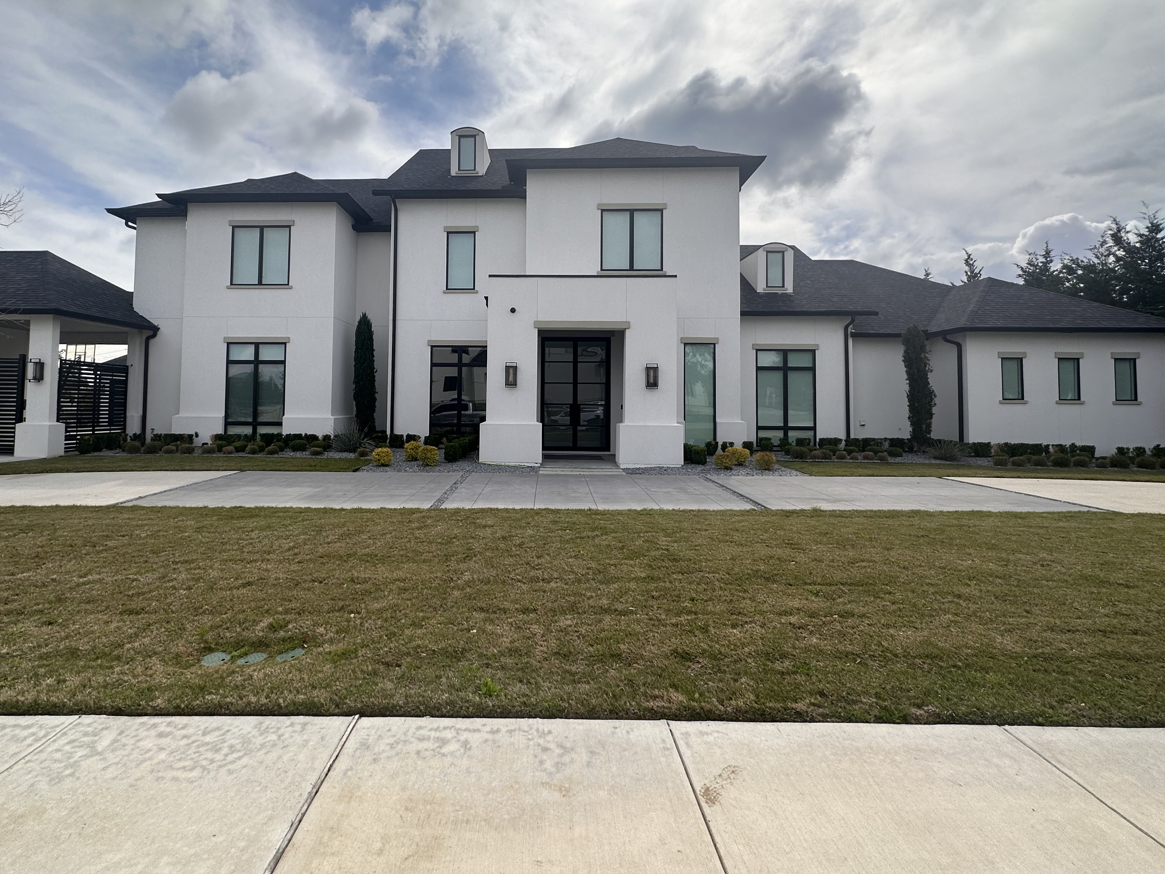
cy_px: 378
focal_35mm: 17
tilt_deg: +1.3
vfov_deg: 74.4
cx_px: 522
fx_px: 572
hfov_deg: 90.7
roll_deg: -0.4
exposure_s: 1/1825
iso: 50
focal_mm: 2.22
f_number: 2.2
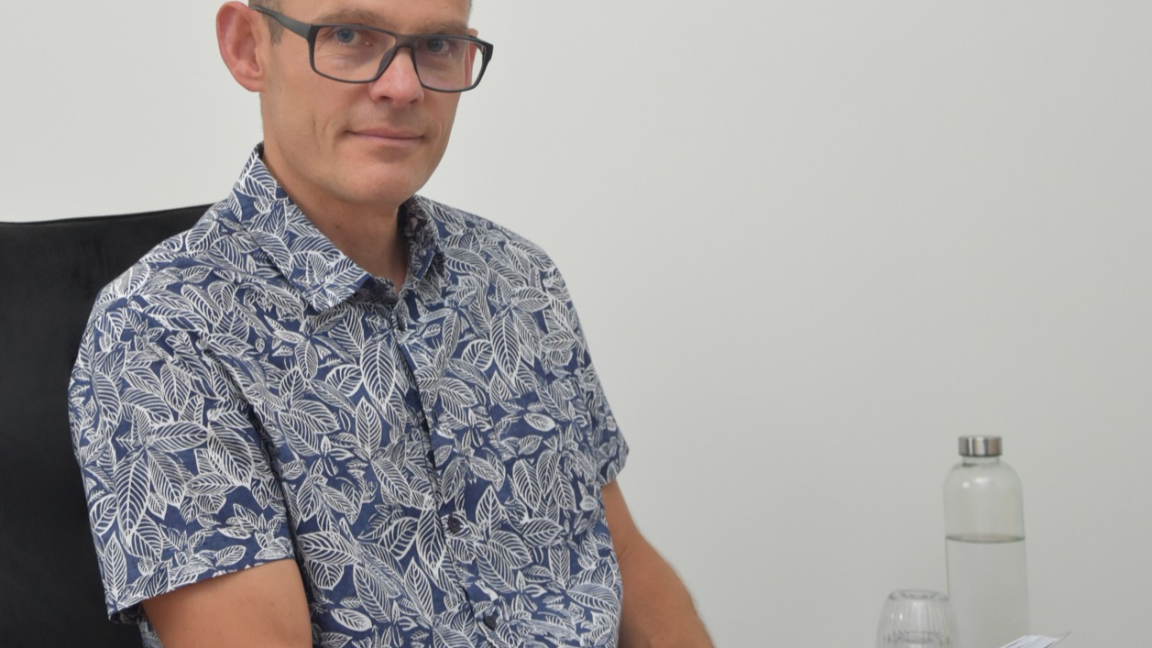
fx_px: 1833
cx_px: 500
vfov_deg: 20.0
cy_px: 280
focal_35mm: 60
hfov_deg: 34.8
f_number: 4.2
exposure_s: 1/60
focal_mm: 30
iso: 1400
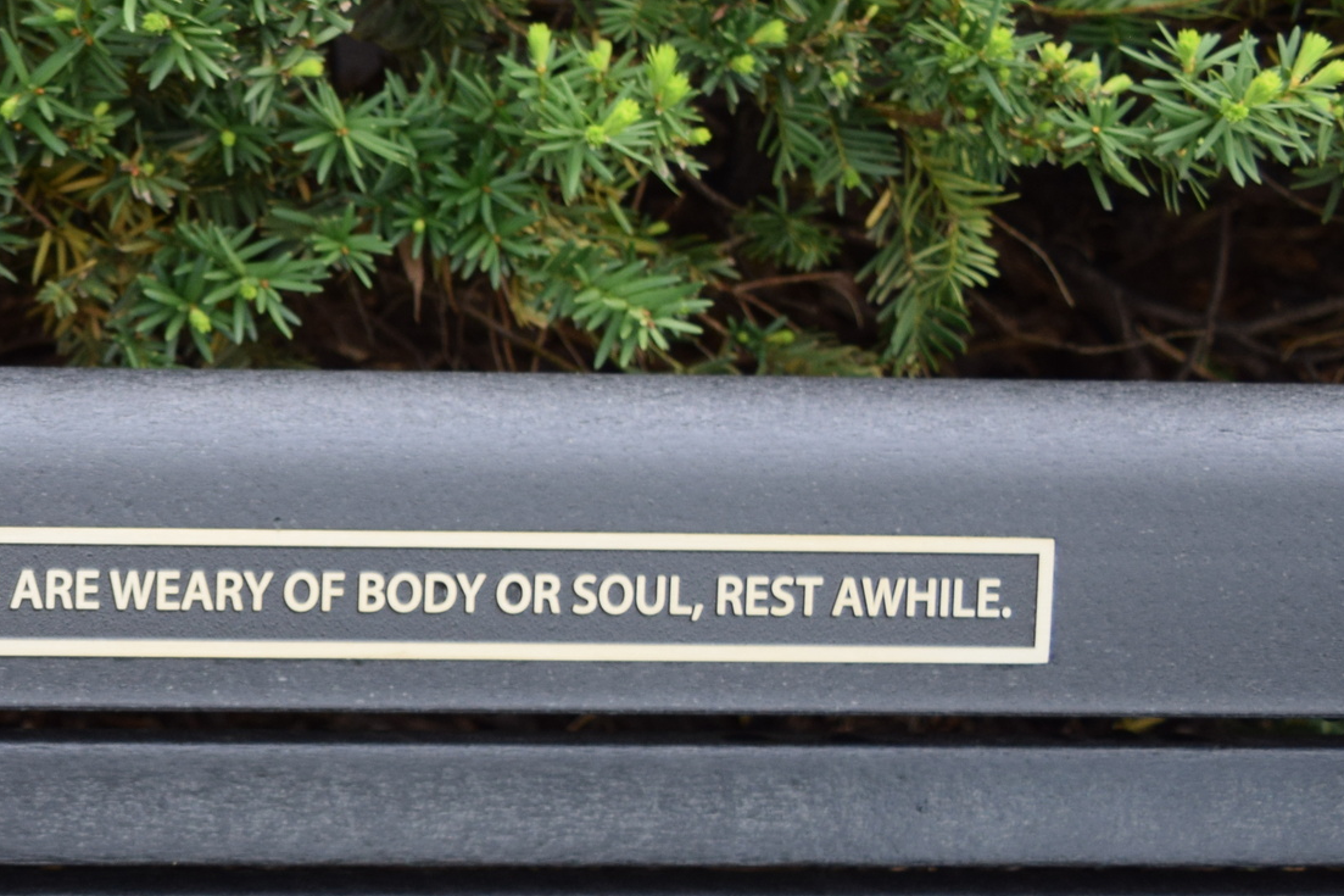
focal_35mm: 84
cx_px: -429
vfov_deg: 16.2
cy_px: 592
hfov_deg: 21.6
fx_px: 3148
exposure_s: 1/80
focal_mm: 21
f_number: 4.5
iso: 400
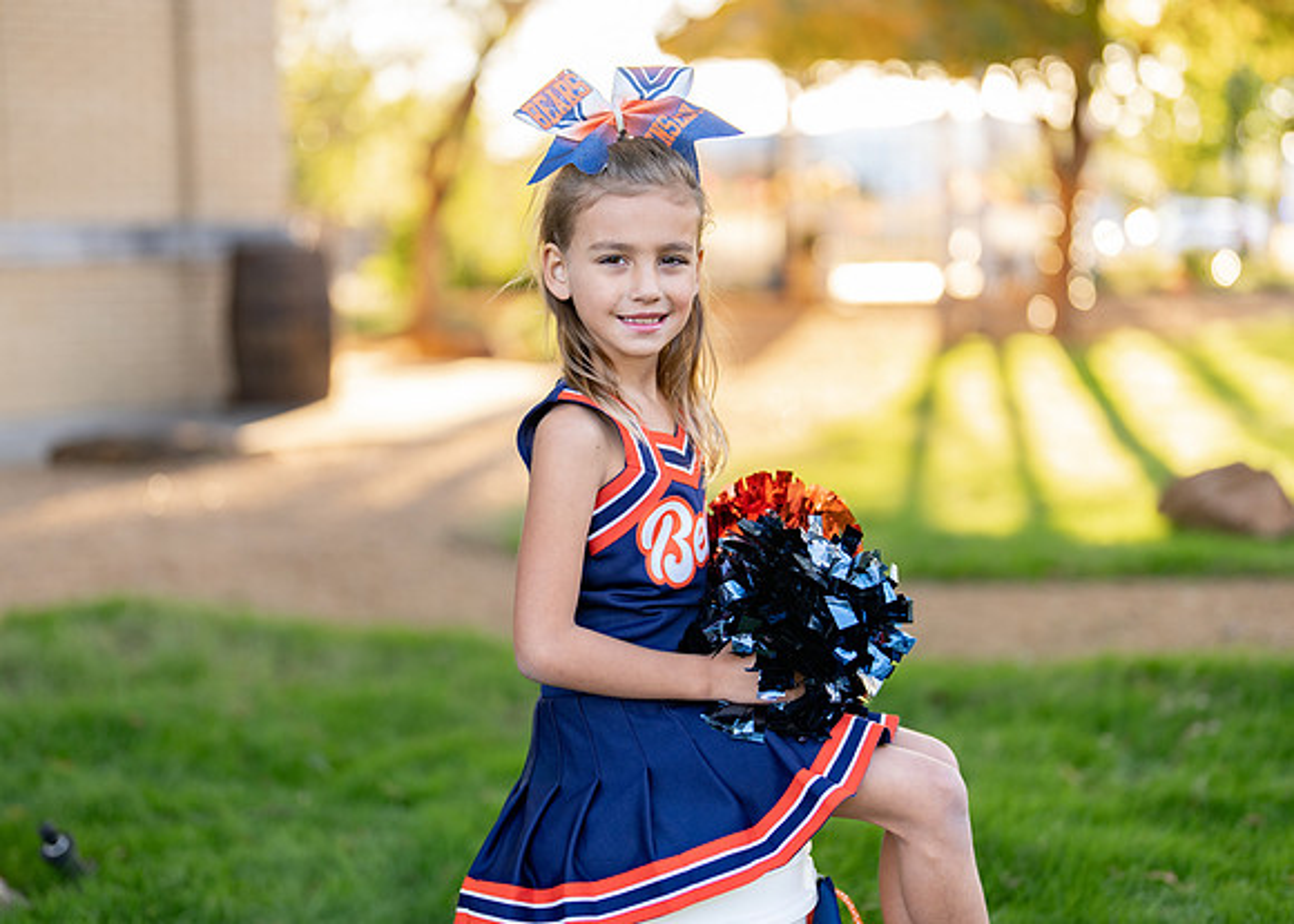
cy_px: 440
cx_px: 632
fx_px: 2150
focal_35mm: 59
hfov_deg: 33.5
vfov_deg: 24.2
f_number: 1.2
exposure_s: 1/400
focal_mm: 50
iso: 100
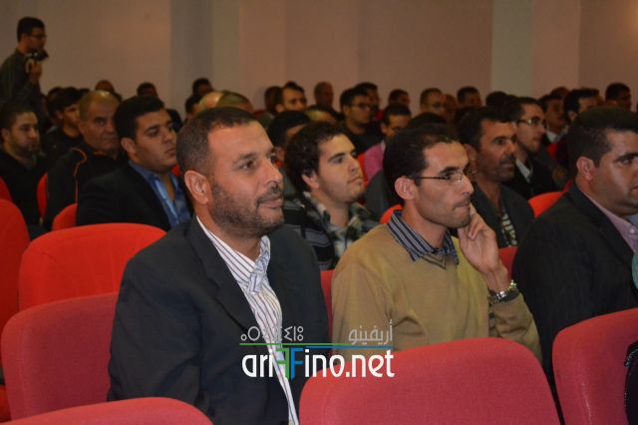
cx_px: 319
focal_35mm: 82
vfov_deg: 16.5
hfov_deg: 24.6
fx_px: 1461
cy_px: 212
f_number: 5.6
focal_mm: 55
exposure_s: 1/60
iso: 3200
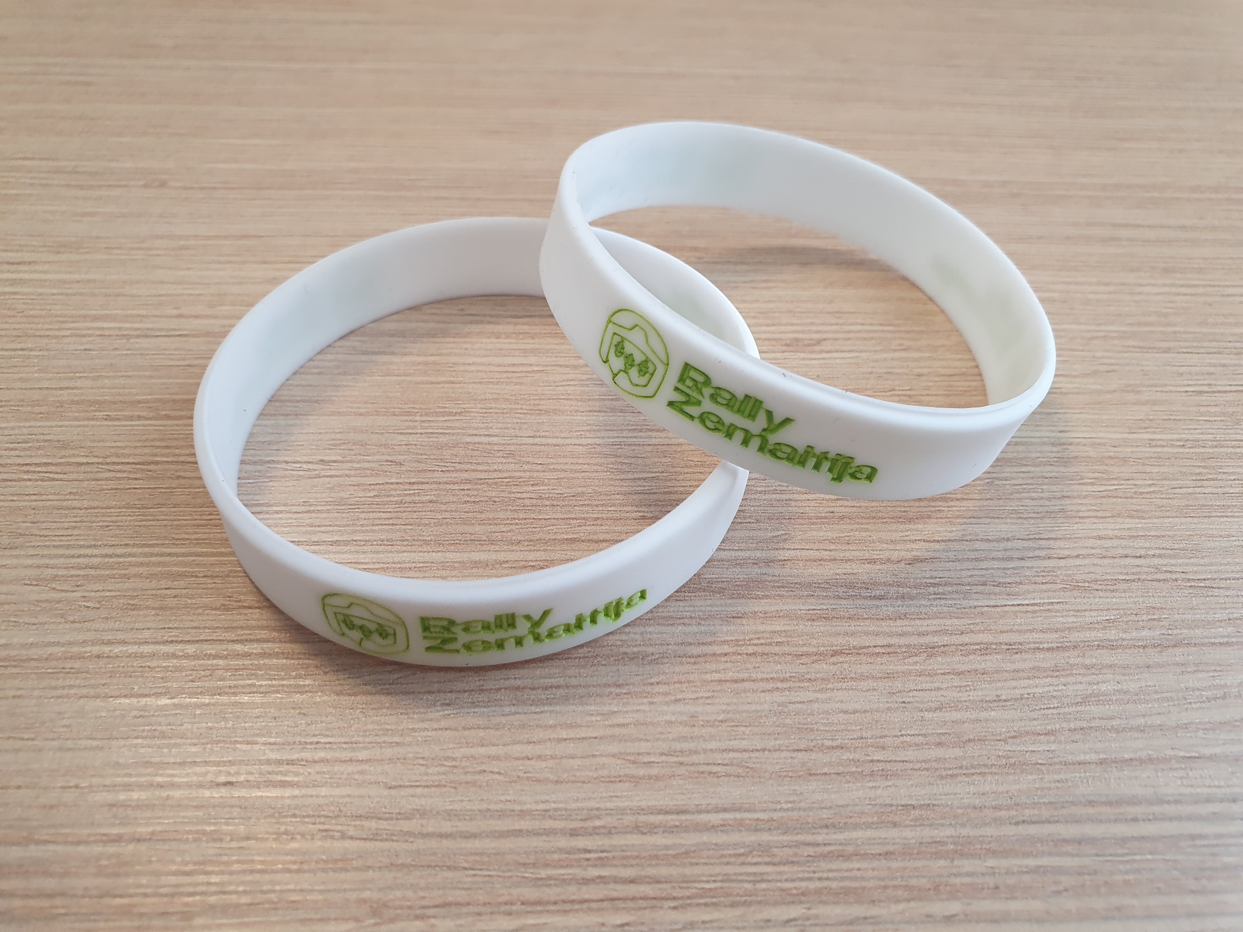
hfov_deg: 67.3
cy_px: 466
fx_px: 934
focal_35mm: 26
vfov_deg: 53.1
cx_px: 622
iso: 160
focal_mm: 4.32
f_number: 2.4
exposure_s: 1/50
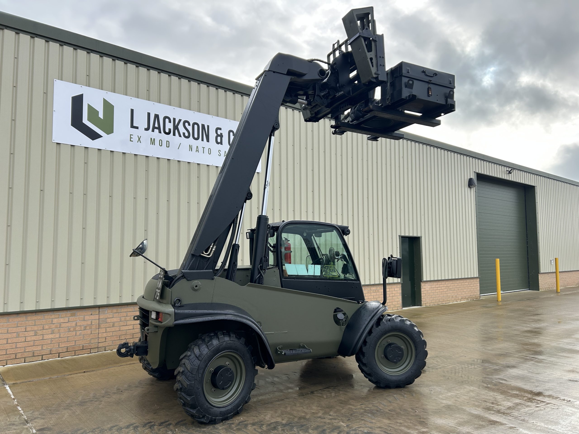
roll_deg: -0.6
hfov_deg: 67.3
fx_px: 435
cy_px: 217
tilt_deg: +5.6
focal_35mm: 26
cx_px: 290
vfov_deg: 53.1
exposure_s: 1/1724
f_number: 1.5
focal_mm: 5.7
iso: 50
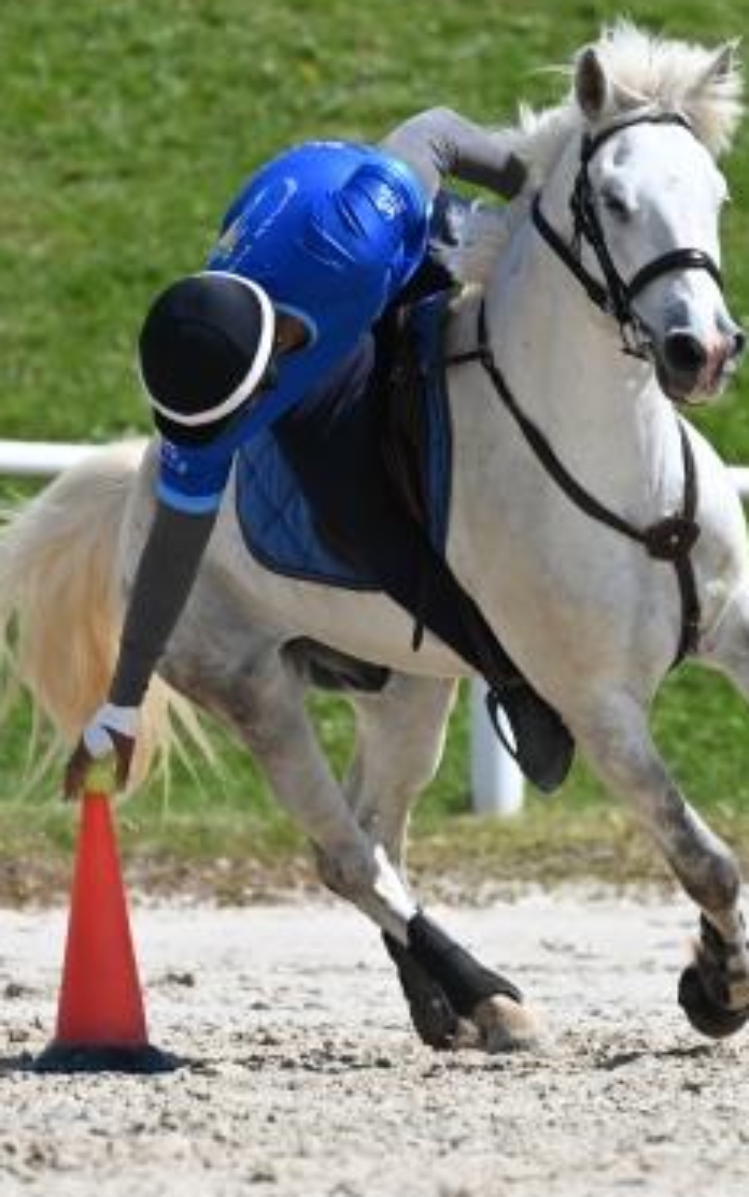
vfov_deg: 2.4
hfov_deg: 1.5
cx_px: 407
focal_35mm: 879
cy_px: 503
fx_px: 28697
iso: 250
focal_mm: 400
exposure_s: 1/1250
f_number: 5.6
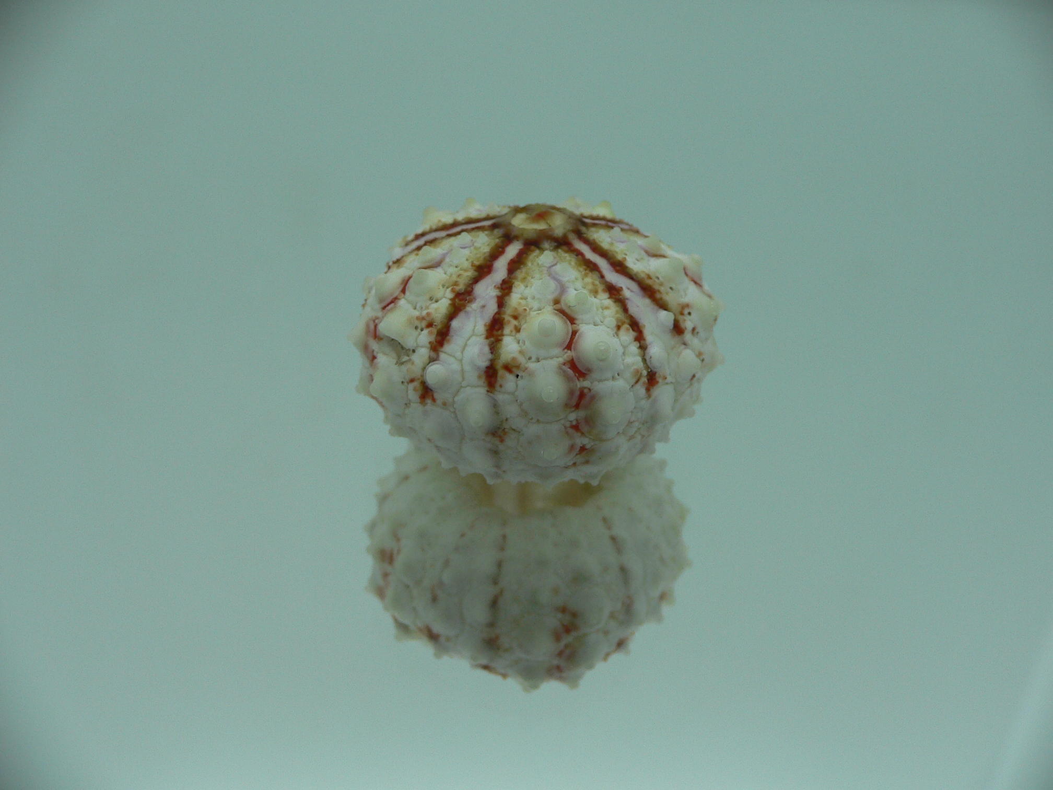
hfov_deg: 52.6
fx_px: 1065
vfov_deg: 40.7
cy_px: 395
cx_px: 526
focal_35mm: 35
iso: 80
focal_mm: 4.6
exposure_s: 1/80
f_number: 2.8
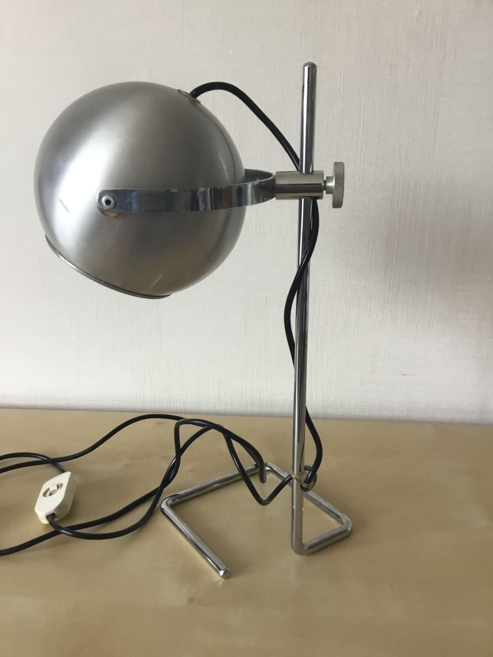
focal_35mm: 31
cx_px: 246
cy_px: 328
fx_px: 589
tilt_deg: -18.5
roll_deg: +0.0
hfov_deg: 45.4
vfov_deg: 58.4
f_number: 2.4
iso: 64
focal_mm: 3.3
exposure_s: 1/33
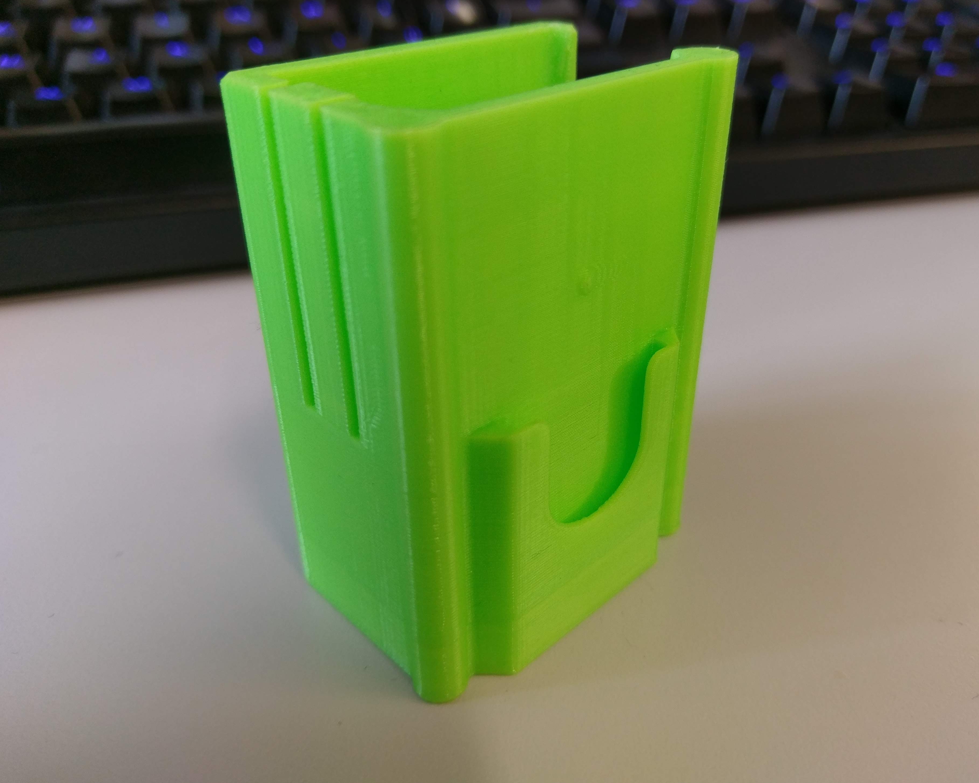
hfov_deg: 62.1
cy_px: 379
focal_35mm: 28
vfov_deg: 51.5
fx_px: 811
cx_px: 535
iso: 125
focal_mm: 4.58
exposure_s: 1/33
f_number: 1.8
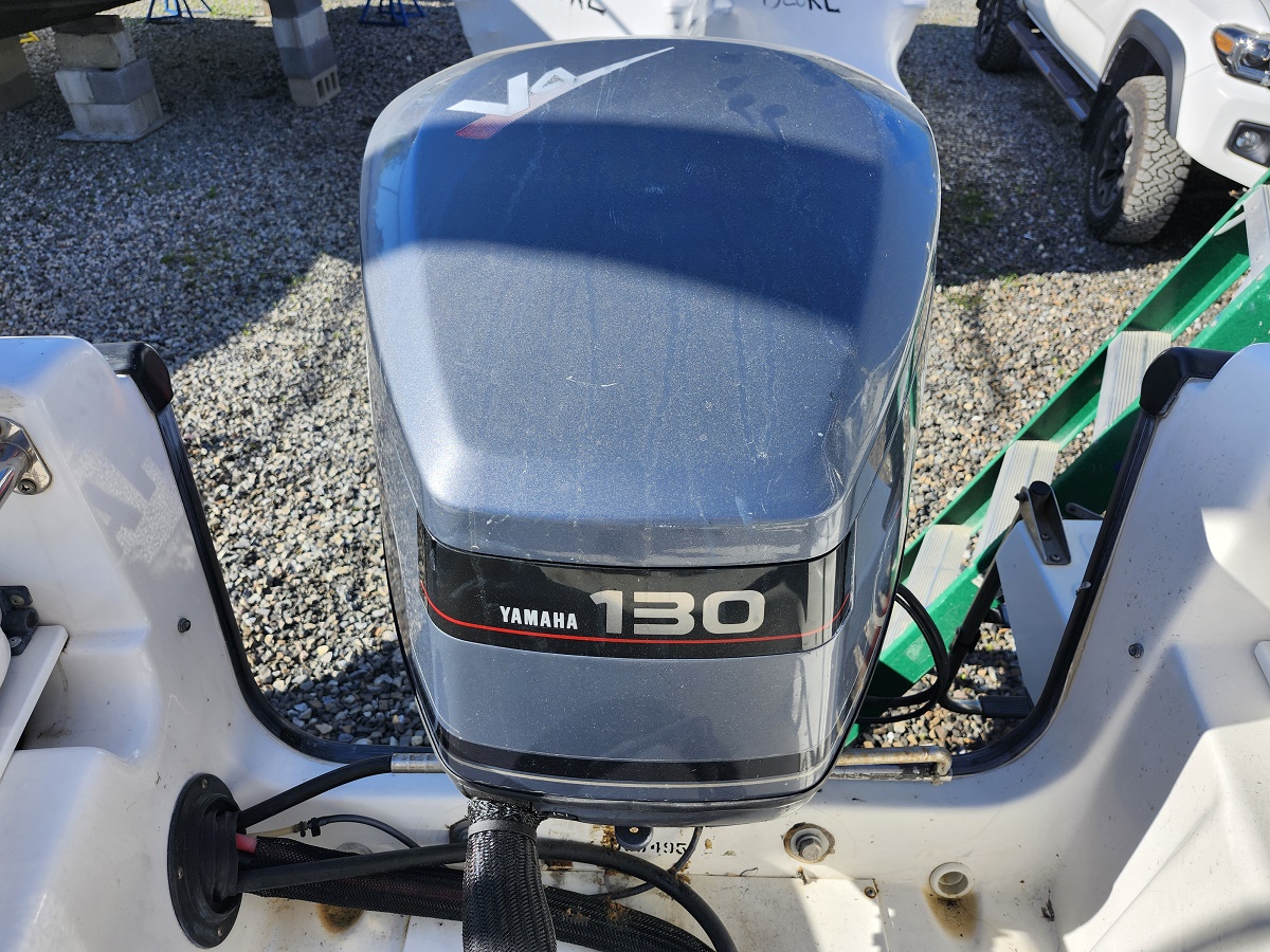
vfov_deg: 58.9
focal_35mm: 23
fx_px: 844
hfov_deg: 73.9
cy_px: 476
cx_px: 635
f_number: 1.8
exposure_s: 1/1126
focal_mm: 5.54
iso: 25
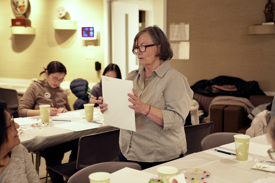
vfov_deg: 25.1
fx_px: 412
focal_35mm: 54
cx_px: 138
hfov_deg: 36.9
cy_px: 92
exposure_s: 1/60
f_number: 2.8
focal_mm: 54
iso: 1000
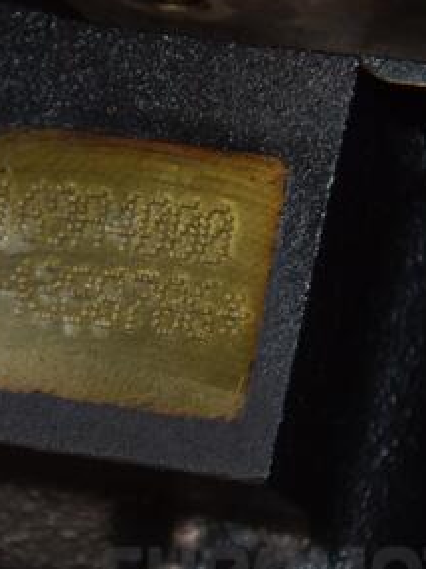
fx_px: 5206
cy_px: 313
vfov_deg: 6.3
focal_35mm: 317
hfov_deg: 4.7
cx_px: 65
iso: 800
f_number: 5.6
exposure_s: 1/60
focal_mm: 105
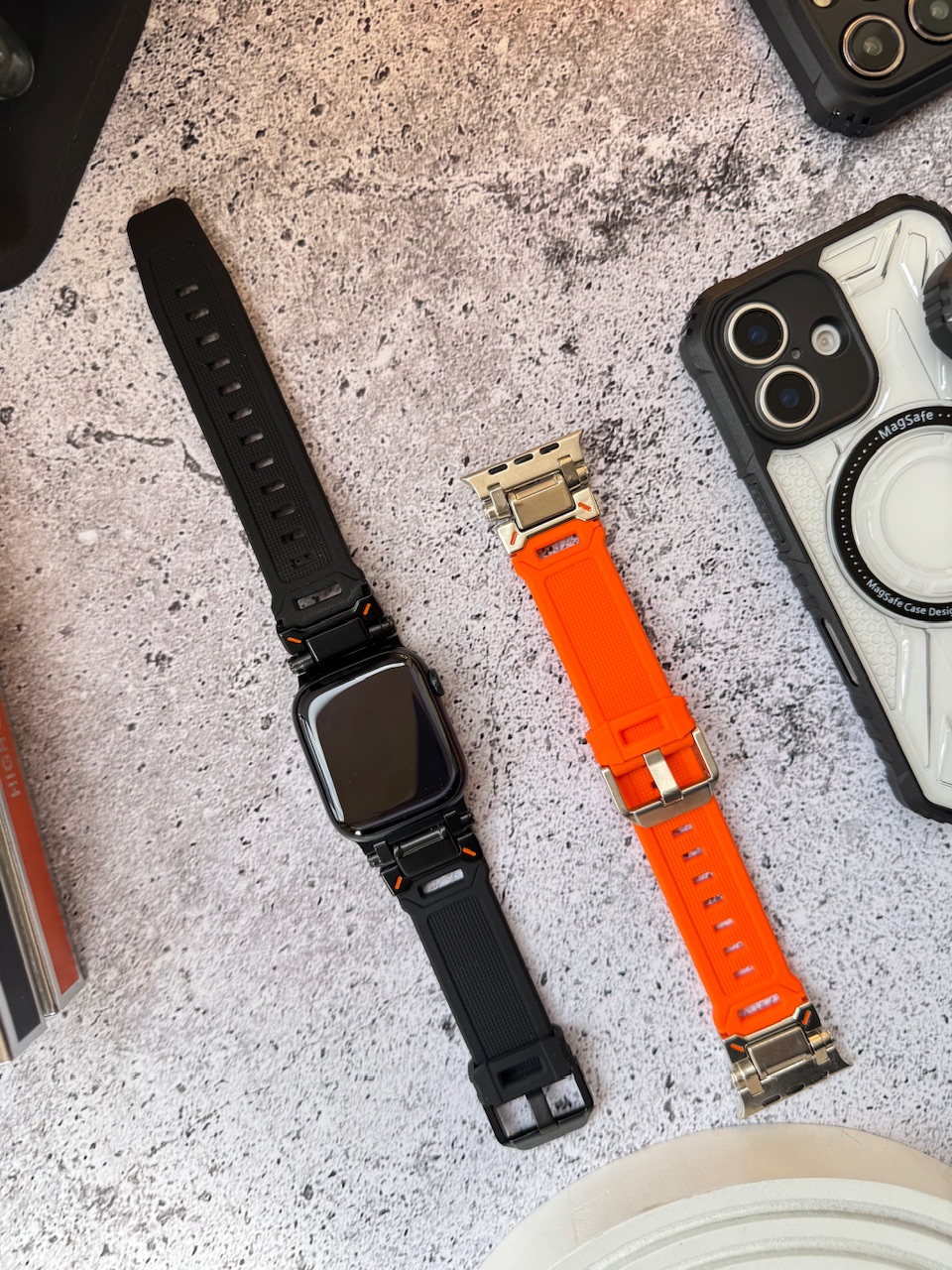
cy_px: 635
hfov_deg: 56.8
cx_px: 476
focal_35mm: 24
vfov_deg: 71.6
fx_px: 880
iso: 80
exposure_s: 1/430
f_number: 1.78
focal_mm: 6.76
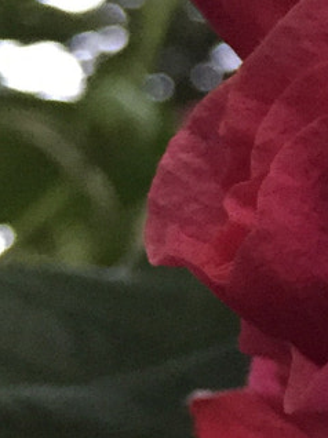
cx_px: 792
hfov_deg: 9.1
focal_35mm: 146
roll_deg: -5.4
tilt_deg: +26.6
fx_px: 1847
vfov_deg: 13.5
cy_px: 298
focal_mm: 4.15
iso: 250
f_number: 2.2
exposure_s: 1/24
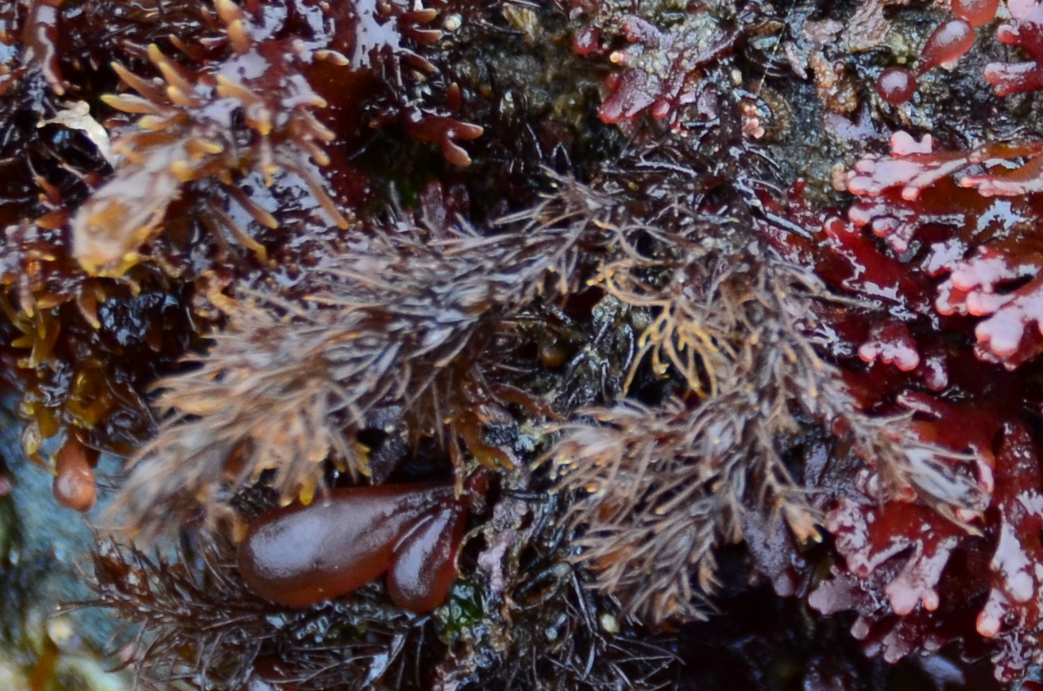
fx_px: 10092
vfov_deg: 3.9
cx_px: 1406
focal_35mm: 349
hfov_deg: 5.9
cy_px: 52
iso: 640
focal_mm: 62
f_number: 4.8
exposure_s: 1/200
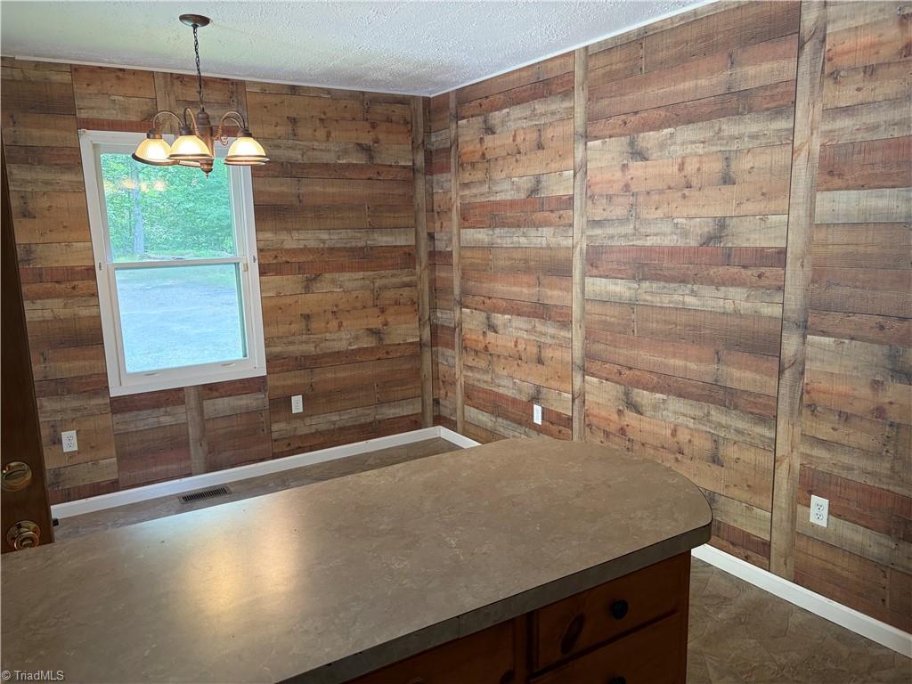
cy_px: 342
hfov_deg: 67.3
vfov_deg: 53.1
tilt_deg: -9.4
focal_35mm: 26
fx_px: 685
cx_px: 456
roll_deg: +2.4
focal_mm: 5.96
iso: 125
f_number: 1.6
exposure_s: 1/120
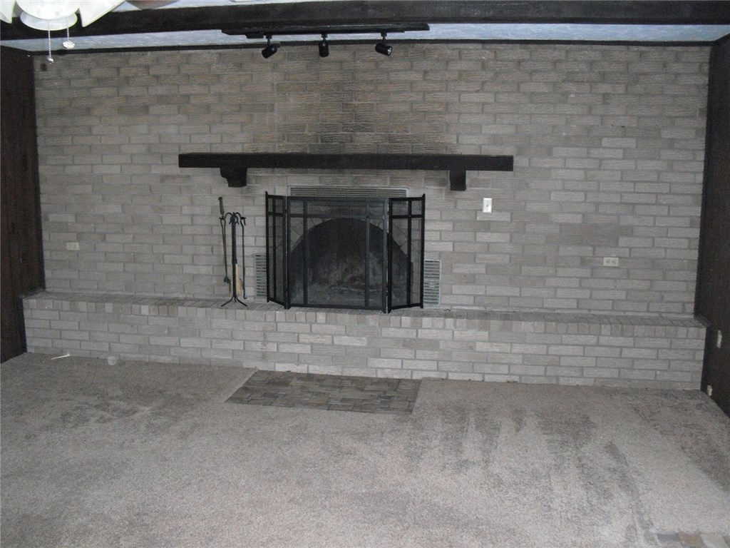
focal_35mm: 36
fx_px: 759
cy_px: 274
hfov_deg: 51.4
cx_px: 365
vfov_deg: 39.7
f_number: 3.1
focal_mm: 6.3
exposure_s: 1/60
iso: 800
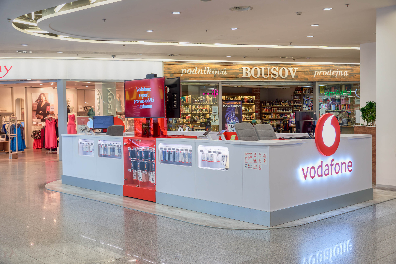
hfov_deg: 48.4
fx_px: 440
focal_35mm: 40
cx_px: 198
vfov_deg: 33.4
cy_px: 132
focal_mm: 40
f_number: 5.6
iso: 180
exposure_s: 1/40
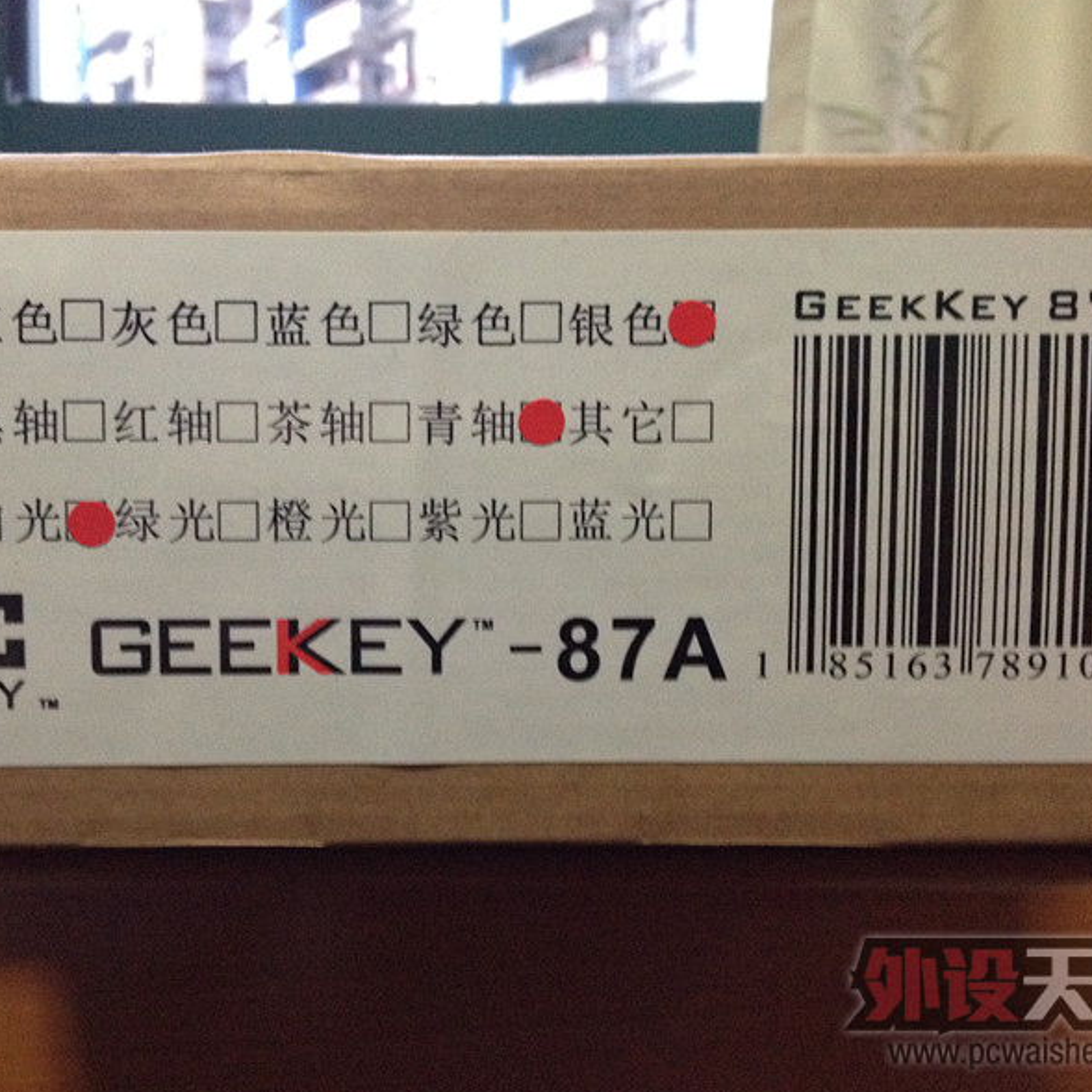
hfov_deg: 39.9
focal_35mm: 42
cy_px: 549
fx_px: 1499
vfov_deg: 40.0
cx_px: 465
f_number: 2.4
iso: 400
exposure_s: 1/17
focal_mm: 4.28
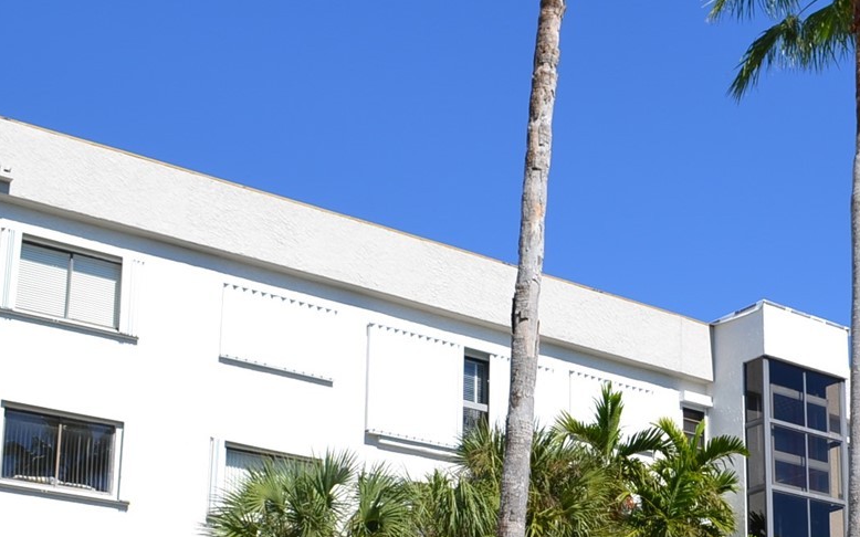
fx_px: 1406
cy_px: 589
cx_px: 634
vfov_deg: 20.6
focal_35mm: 60
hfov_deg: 33.4
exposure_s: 1/250
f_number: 8
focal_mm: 18
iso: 100
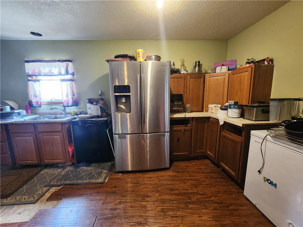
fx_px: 114
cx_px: 152
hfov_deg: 106.2
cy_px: 114
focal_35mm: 13
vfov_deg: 89.9
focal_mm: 2.2
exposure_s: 1/30
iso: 500
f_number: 2.2
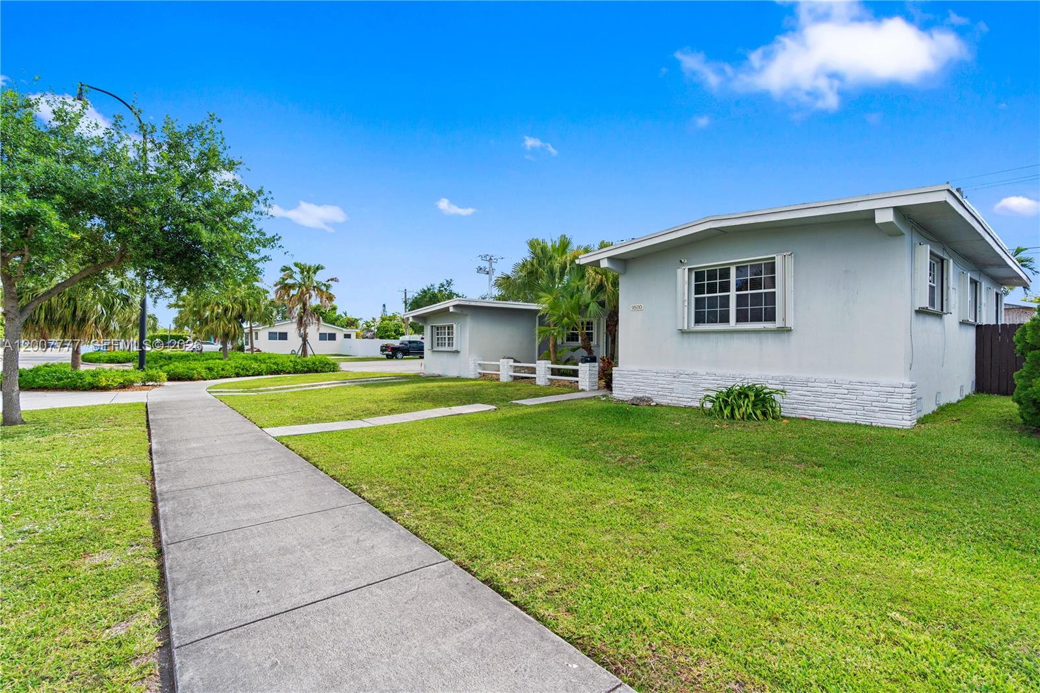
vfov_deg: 73.7
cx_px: 520
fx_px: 462
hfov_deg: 96.7
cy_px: 346
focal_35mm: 16
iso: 100
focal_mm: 16
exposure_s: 1/60
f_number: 5
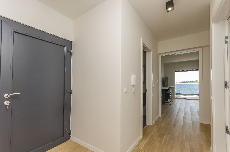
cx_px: 115
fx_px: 96
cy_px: 76
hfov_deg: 100.5
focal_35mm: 15
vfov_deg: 77.1
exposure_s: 1/100
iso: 100
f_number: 8
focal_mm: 10
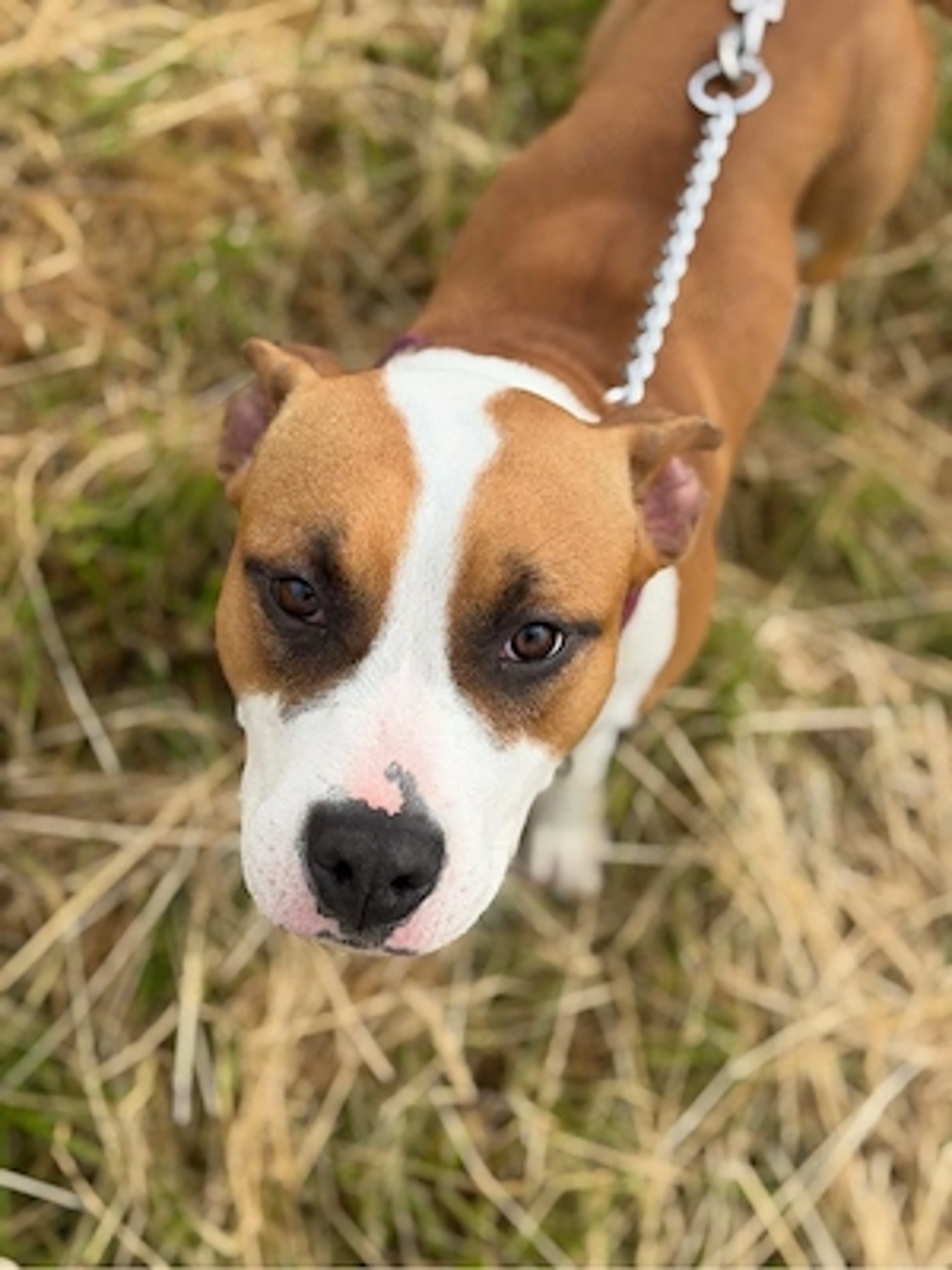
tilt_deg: -60.5
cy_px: 635
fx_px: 1760
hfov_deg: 30.3
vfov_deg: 39.7
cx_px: 476
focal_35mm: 48
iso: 64
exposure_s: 1/3378
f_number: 1.78
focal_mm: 6.76
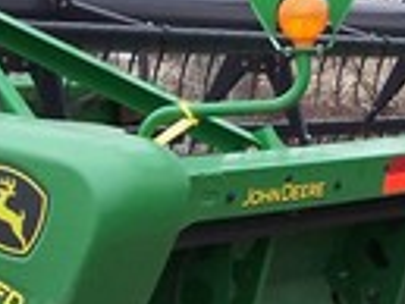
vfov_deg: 9.2
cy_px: 0
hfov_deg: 12.3
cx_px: 279
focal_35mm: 160
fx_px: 1874
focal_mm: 6.3
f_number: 2.8
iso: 100
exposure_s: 1/250
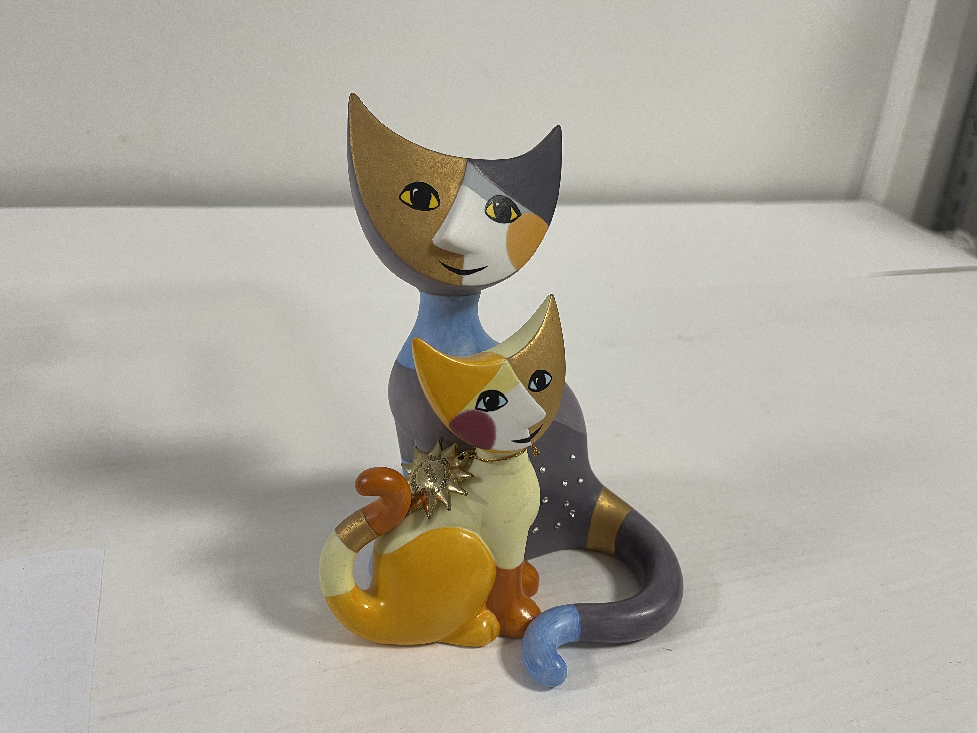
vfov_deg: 54.9
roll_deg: -5.0
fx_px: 706
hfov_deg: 69.4
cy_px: 366
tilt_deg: -25.4
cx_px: 488
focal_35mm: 25
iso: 80
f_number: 1.6
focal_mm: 5.1
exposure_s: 1/50
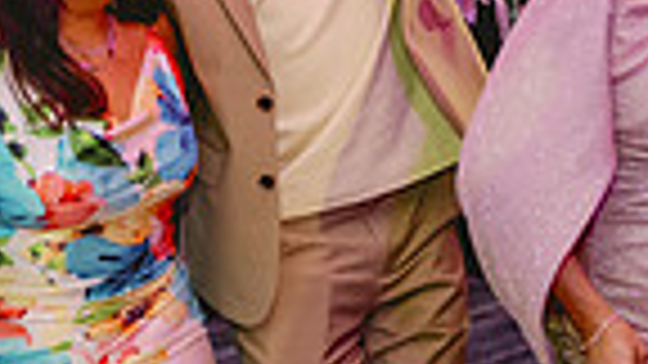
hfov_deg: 14.8
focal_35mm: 137
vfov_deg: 8.9
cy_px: 227
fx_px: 2354
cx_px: 904
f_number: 2.8
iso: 2500
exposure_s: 1/125
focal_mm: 32.5
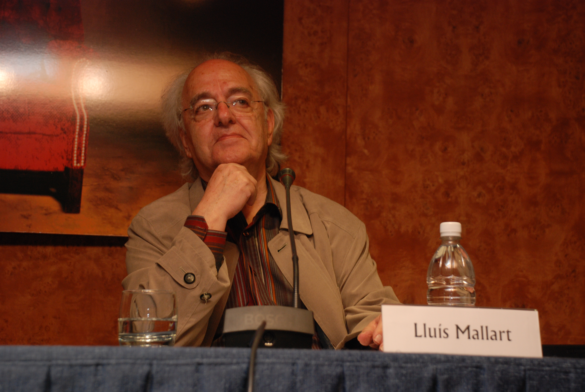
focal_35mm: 78
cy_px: 196
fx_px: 1269
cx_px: 292
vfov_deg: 17.5
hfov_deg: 26.0
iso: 400
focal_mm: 52
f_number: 5
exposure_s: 1/60
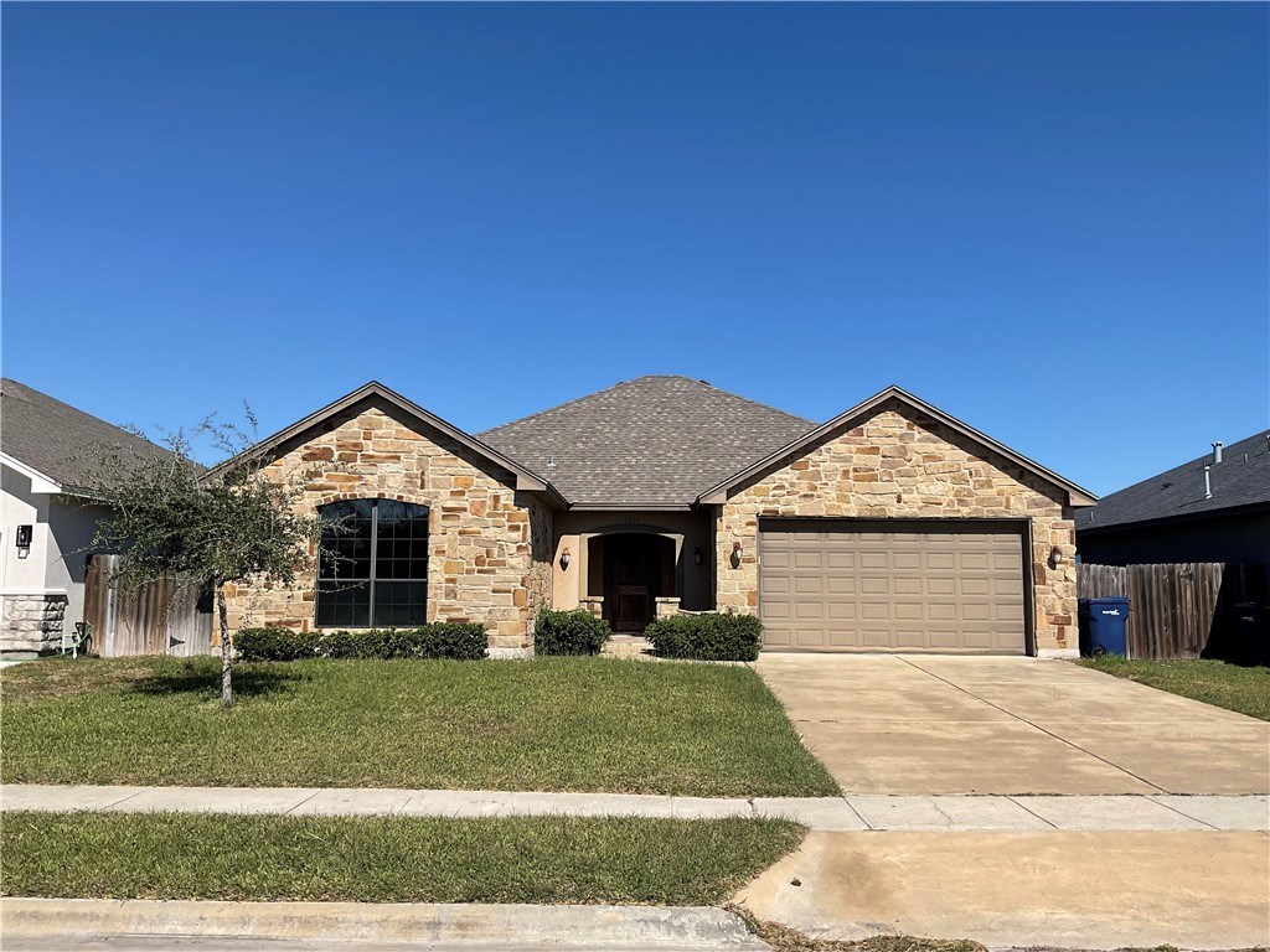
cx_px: 635
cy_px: 476
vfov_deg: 48.2
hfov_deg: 61.7
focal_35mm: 29
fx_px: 1064
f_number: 1.8
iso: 16
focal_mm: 3
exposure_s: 1/2959
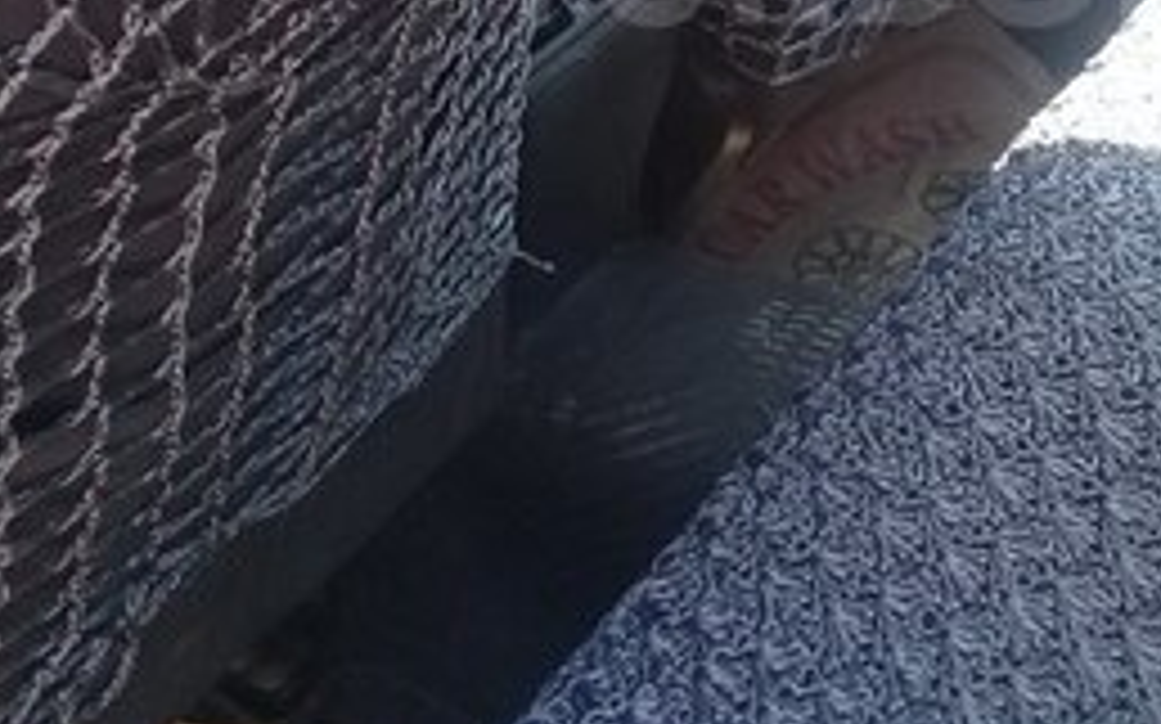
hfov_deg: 24.2
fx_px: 2657
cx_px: 945
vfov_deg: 15.2
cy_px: -43
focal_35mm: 84
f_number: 2.2
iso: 80
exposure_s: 1/100
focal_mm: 3.3
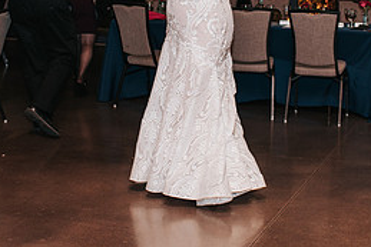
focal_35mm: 90
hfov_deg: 22.6
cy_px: 27
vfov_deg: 15.1
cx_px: 181
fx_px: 928
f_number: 2.8
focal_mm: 35
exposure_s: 1/200
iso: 1000
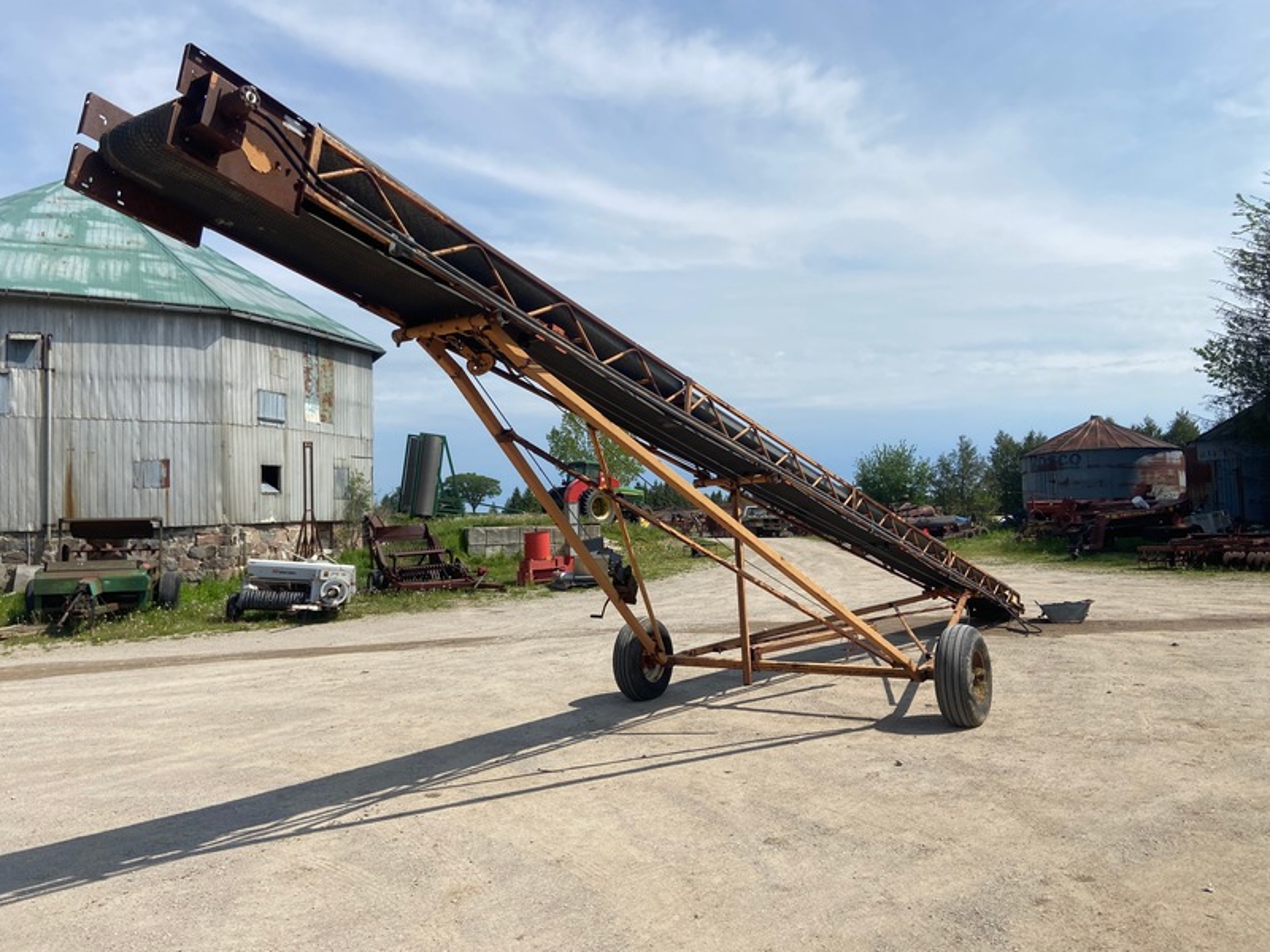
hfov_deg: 67.3
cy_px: 476
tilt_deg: +3.8
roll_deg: +0.5
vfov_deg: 53.1
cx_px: 635
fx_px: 954
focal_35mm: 26
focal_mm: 4.25
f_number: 1.8
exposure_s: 1/5747
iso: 32
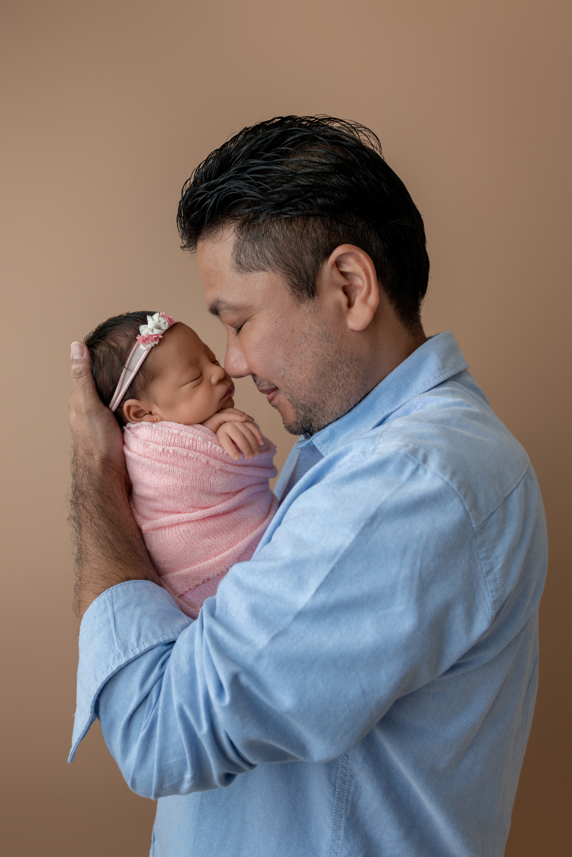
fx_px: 667
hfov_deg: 46.4
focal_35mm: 28
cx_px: 286
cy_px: 428
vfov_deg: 65.5
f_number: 4.5
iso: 100
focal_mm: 28
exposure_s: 1/160
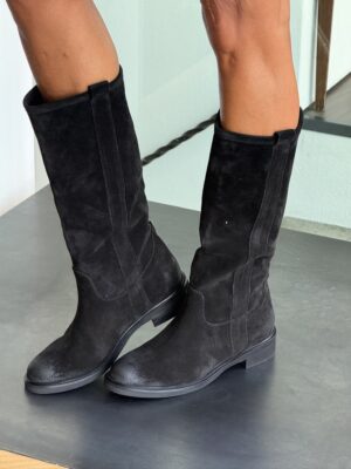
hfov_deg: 12.3
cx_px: 176
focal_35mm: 120
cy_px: 234
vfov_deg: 16.4
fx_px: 1622
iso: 200
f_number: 2.8
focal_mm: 15.66
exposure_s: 1/99
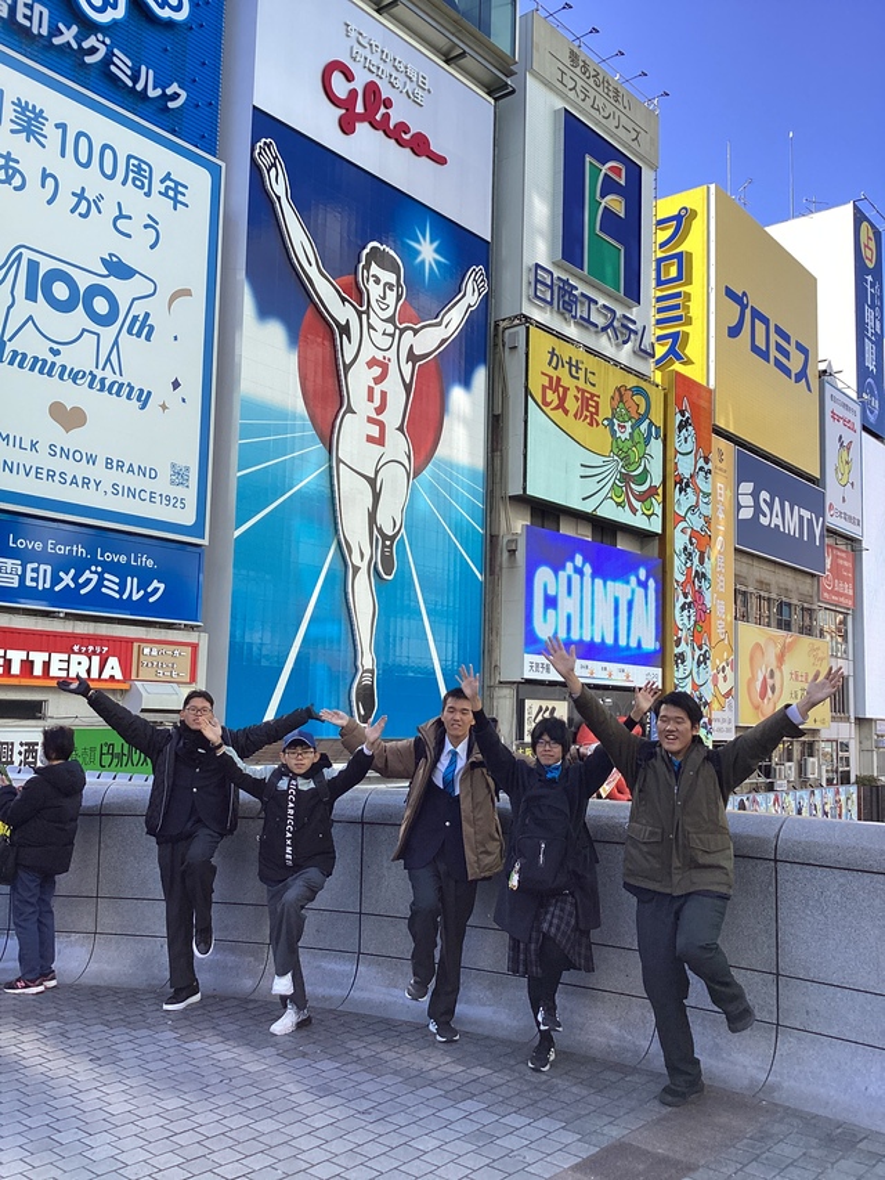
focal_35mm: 31
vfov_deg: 58.3
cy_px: 590
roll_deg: -1.0
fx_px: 1056
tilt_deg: +5.7
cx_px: 442
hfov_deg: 45.5
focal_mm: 3.3
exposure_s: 1/500
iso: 25
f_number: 2.4
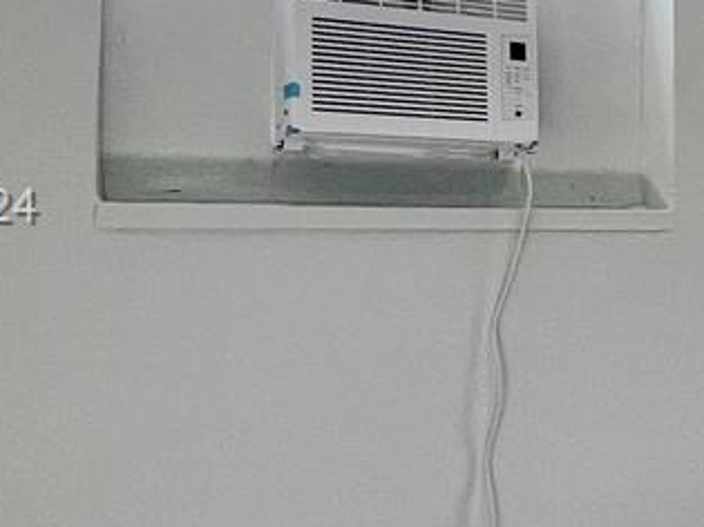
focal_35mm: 66
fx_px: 1342
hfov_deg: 22.8
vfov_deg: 22.2
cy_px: 210
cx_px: 1111
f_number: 1.8
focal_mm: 1.57
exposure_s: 1/120
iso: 50
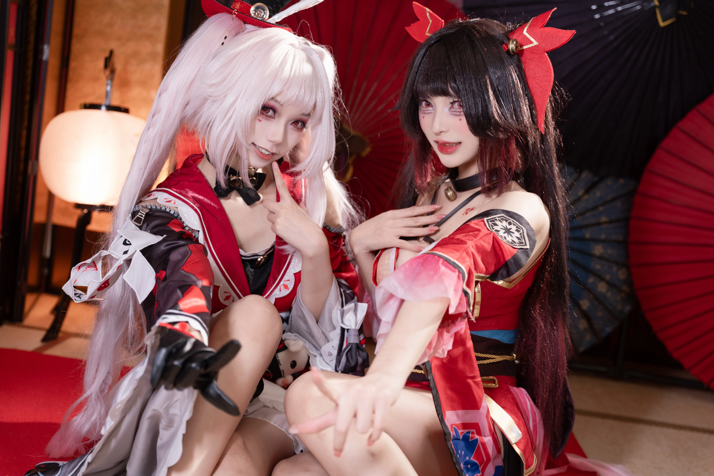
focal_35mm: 43
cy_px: 238
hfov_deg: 45.2
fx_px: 857
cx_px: 357
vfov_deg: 31.1
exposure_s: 1/160
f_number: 2.8
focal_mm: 43.2
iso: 640
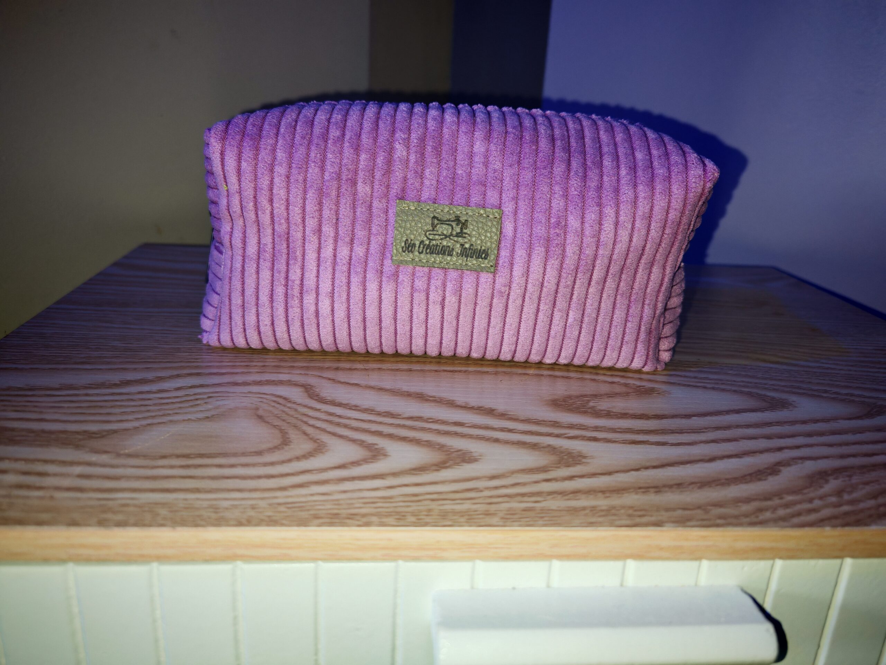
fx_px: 691
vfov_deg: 51.4
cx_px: 443
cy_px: 332
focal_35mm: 27
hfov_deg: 65.3
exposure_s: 1/50
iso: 320
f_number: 1.9
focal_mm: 6.67
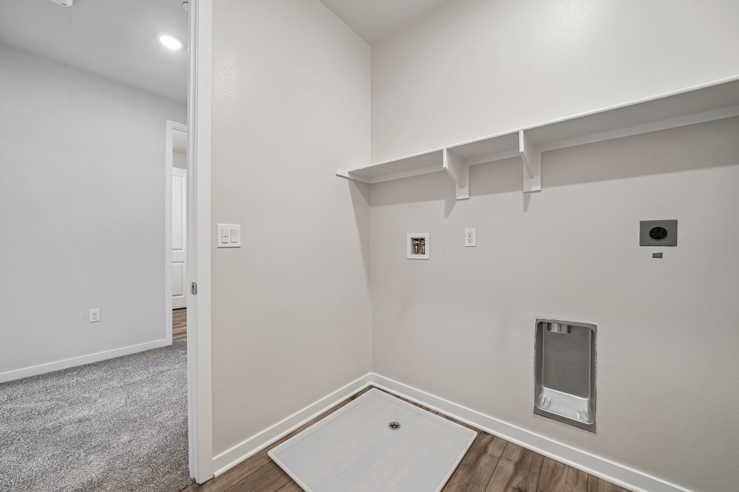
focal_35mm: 13
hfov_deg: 108.3
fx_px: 267
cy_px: 246
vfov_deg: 85.4
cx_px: 370
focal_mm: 13
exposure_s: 1/10
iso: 400
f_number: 8
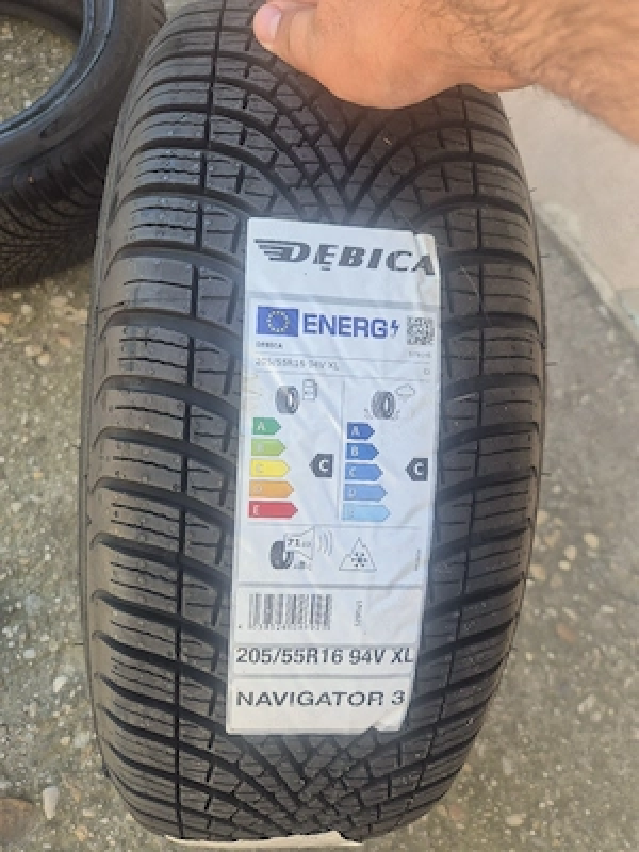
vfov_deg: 73.9
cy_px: 426
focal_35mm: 23
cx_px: 320
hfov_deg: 58.9
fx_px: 566
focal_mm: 5.4
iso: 32
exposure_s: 1/182
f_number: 1.8
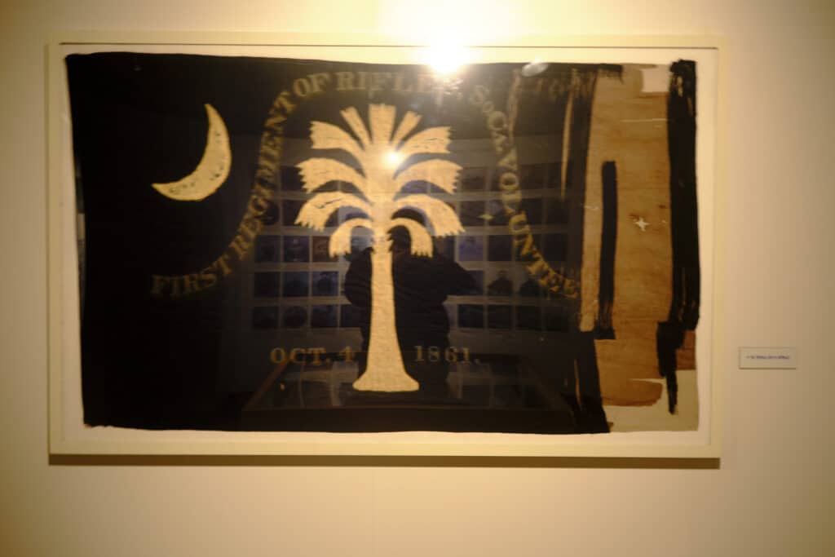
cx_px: 418
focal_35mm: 39
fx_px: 905
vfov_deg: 34.2
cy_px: 278
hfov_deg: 49.5
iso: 640
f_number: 5.6
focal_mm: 26
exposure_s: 1/2.33
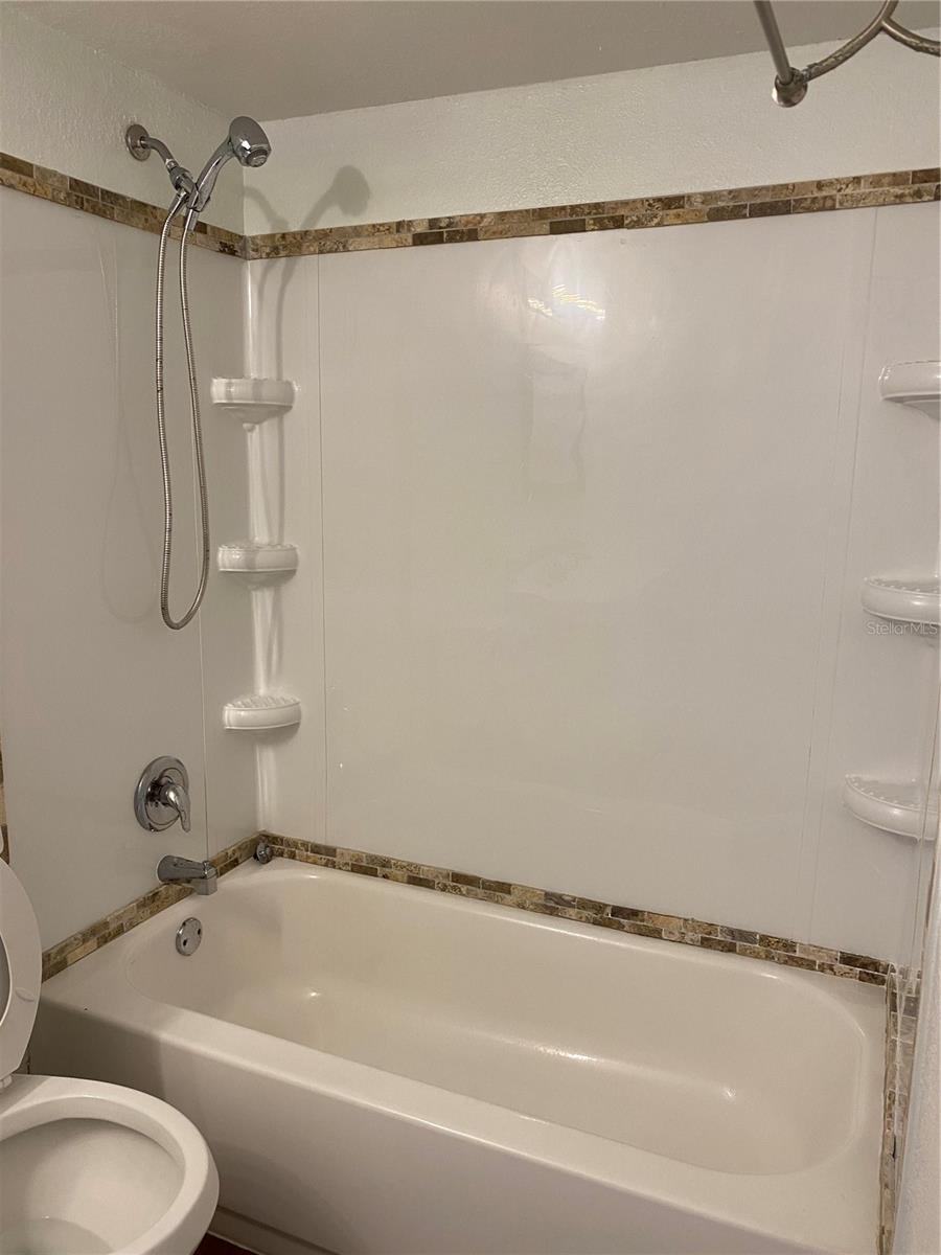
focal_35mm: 26
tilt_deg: -9.5
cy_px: 628
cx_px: 470
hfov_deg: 53.1
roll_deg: -0.9
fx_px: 942
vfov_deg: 67.3
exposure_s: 1/60
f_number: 1.8
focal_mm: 4.25
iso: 100
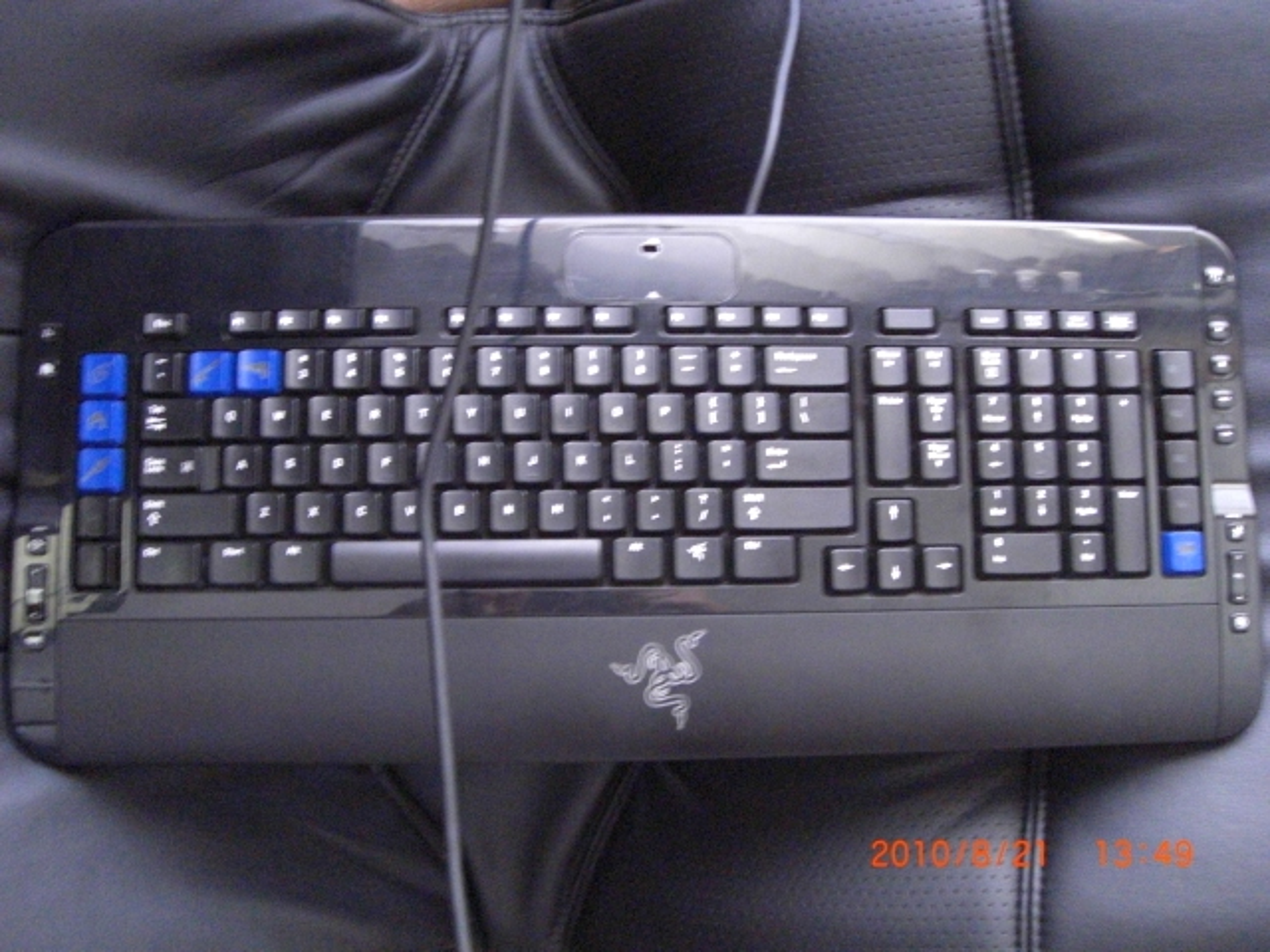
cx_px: 635
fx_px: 1394
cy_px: 476
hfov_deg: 49.0
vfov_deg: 37.7
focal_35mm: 38
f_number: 2.7
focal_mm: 6.2
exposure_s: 1/8
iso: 800
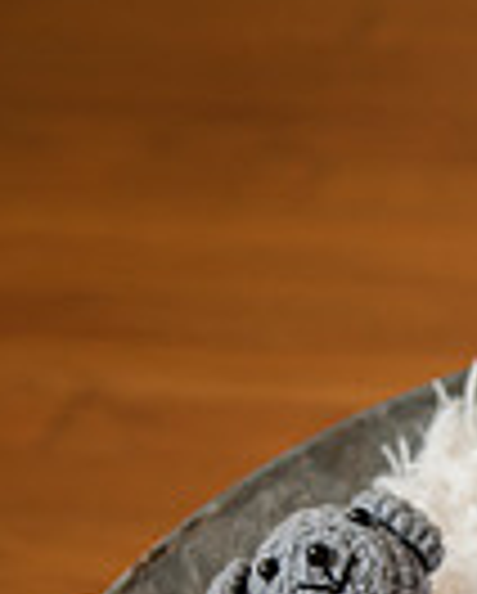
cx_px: 772
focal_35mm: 150
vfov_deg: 12.7
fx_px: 2641
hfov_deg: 9.9
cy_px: 539
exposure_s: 1/160
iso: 800
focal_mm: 34
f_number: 3.2
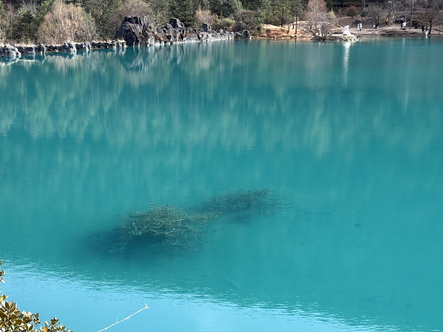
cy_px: 167
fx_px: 819
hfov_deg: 30.3
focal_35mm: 64
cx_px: 217
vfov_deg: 22.9
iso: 32
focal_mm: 5.96
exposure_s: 1/419
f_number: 1.6
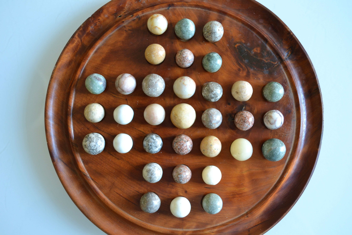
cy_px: 118
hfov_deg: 49.6
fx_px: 381
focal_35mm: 39
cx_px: 176
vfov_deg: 34.2
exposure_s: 1/15
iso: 720
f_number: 4.2
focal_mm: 26
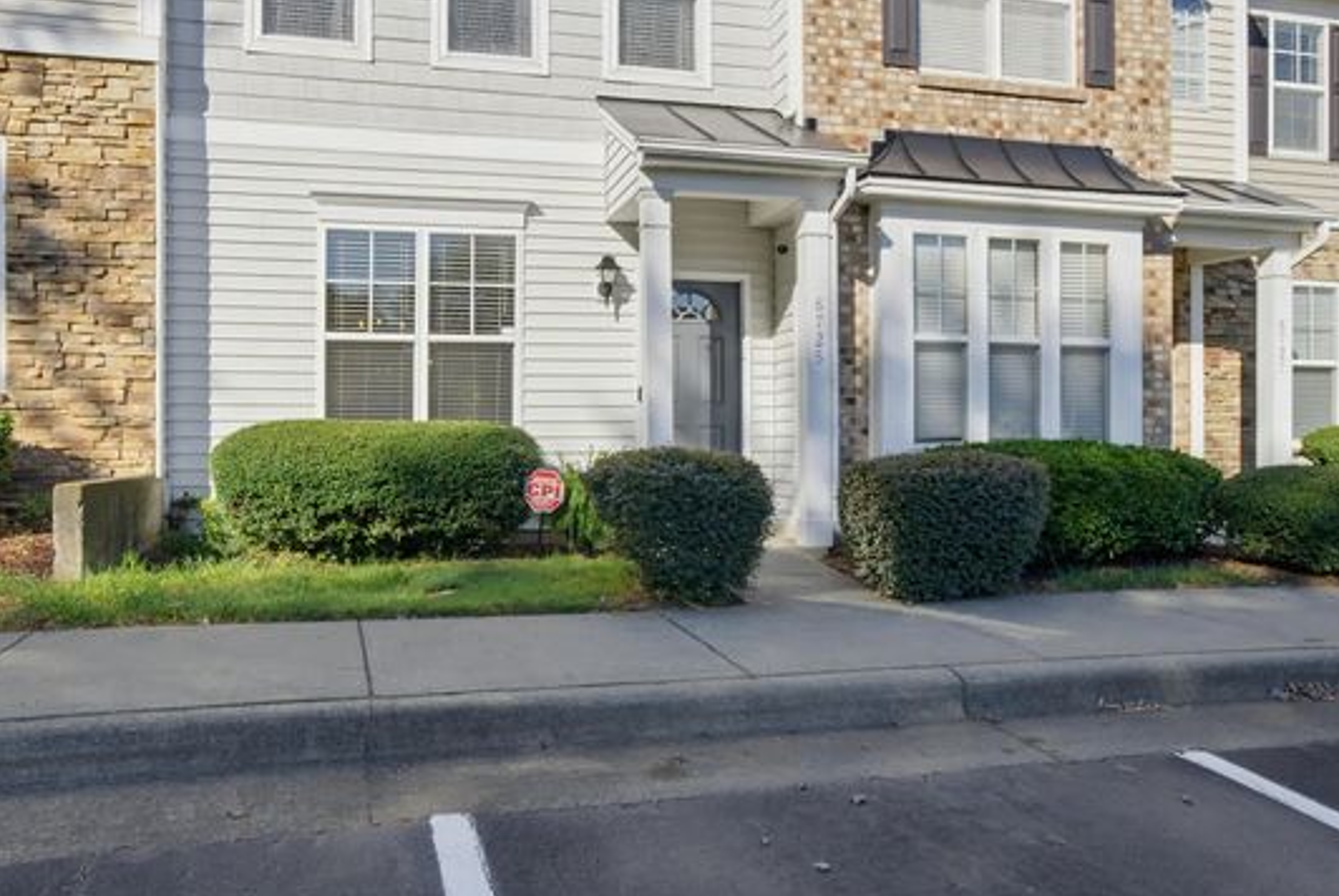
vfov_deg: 51.4
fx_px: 931
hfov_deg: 71.4
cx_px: 639
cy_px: 417
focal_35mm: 25
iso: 80
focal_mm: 13
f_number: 7.1
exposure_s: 1/50
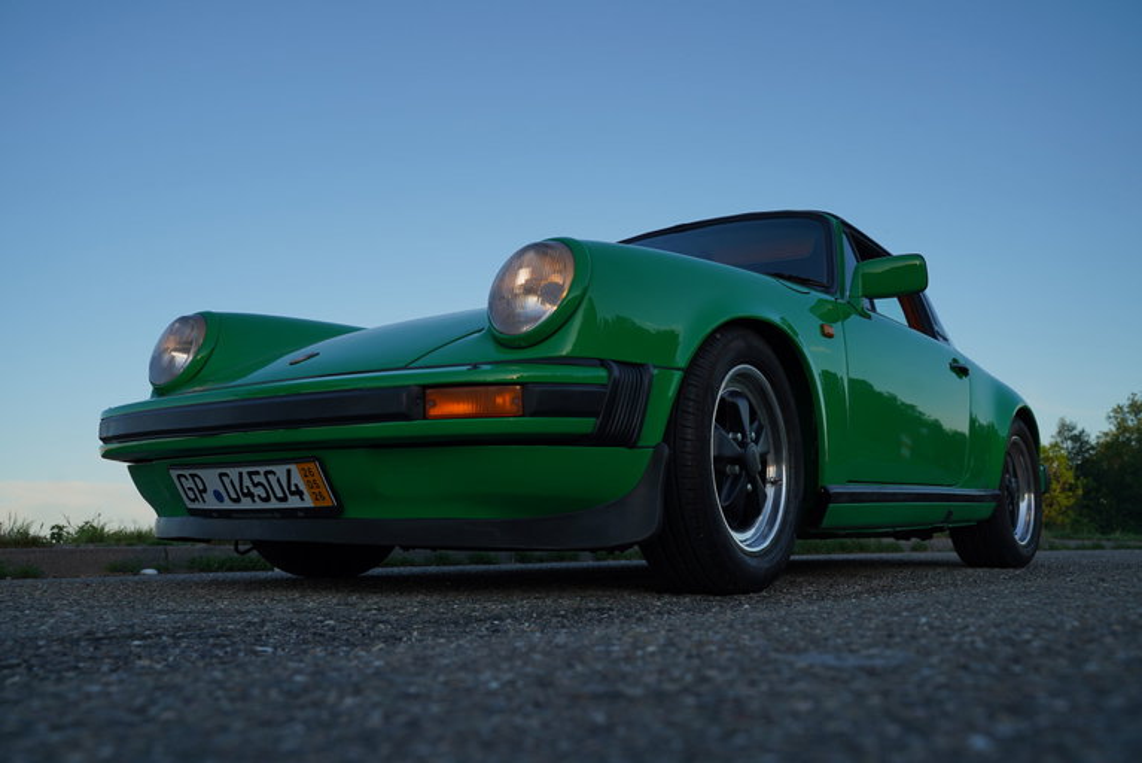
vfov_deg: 40.0
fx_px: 1047
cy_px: 382
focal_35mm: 33
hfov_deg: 57.2
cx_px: 571
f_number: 5.6
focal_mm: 33
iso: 100
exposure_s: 1/250
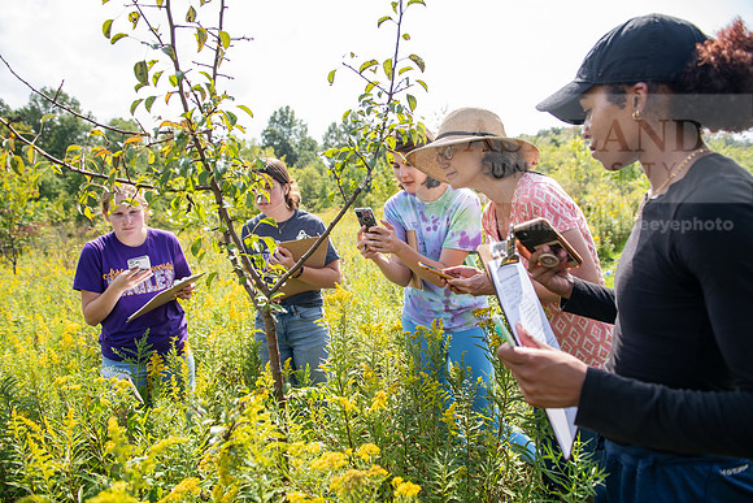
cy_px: 252
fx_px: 502
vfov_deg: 53.2
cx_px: 376
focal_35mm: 24
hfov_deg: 73.7
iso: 80
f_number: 3.5
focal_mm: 24
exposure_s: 1/250
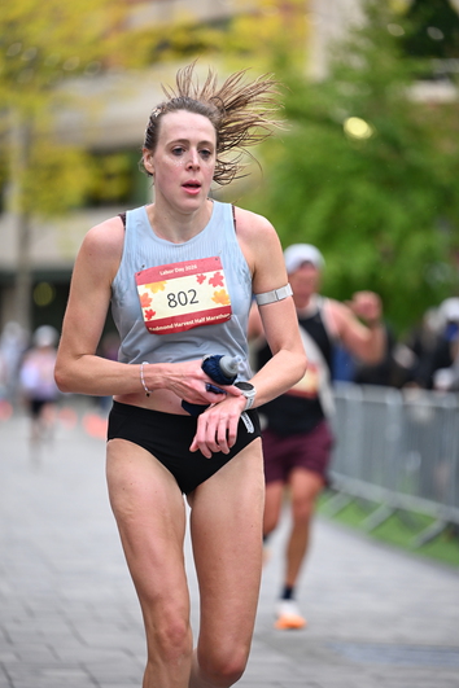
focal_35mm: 171
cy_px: 351
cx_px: 228
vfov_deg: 12.0
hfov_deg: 8.0
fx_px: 3270
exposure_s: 1/1600
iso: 1000
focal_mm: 165
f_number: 2.8
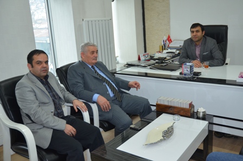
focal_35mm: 36
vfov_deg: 36.7
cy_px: 80
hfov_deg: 53.2
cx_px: 122
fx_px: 243
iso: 800
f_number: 3.8
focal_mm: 24
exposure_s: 1/60
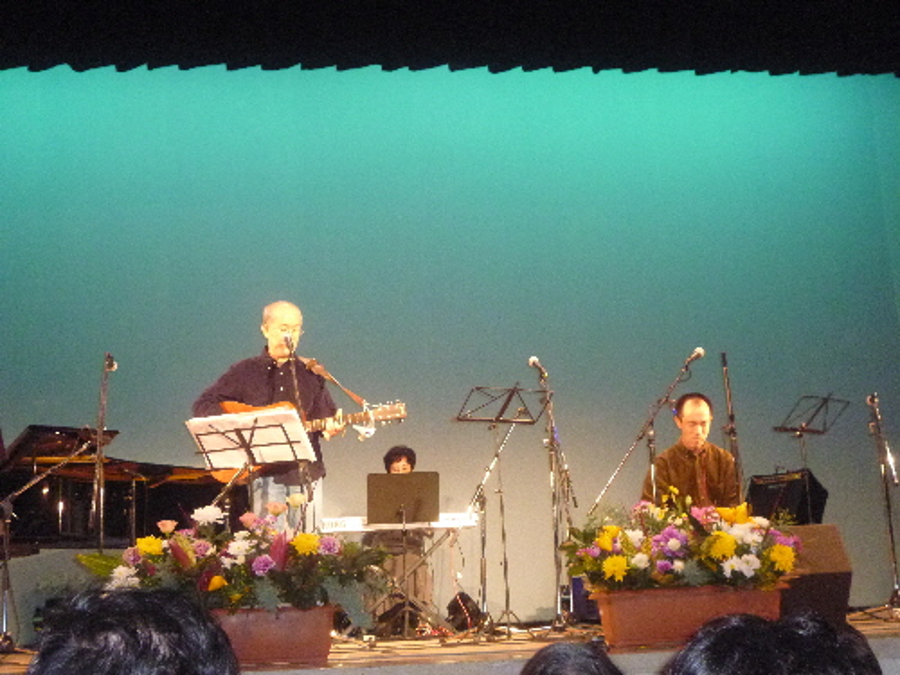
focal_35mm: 51
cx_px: 450
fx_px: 1326
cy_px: 338
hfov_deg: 37.5
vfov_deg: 28.6
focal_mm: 9
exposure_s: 1/60
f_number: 3.5
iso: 1000
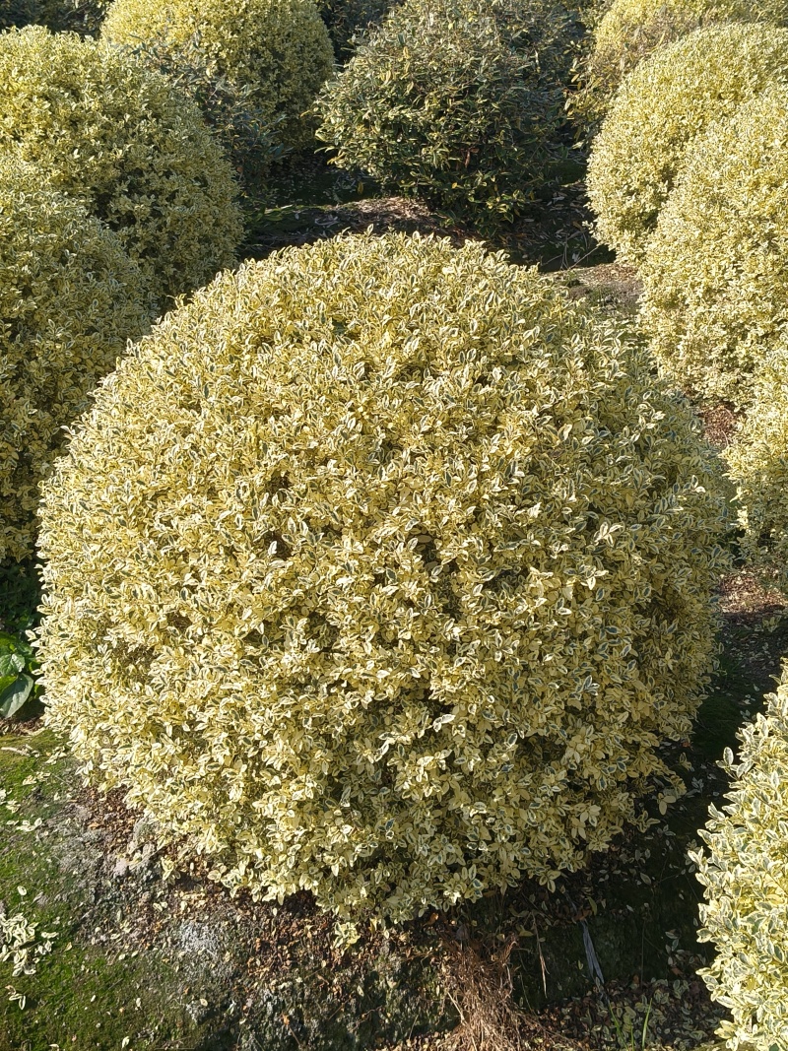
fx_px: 1275
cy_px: 526
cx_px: 394
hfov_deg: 34.3
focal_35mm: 42
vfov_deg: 44.8
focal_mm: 4.84
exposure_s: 1/1878
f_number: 1.8
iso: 80
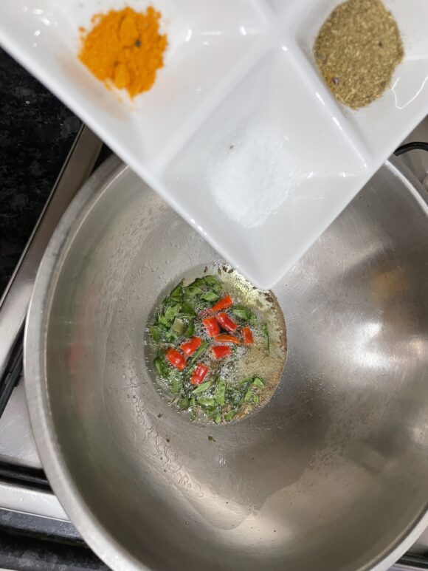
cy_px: 286
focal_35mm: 26
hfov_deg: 53.1
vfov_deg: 67.3
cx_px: 214
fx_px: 429
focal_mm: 4.2
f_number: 1.6
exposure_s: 1/50
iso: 160
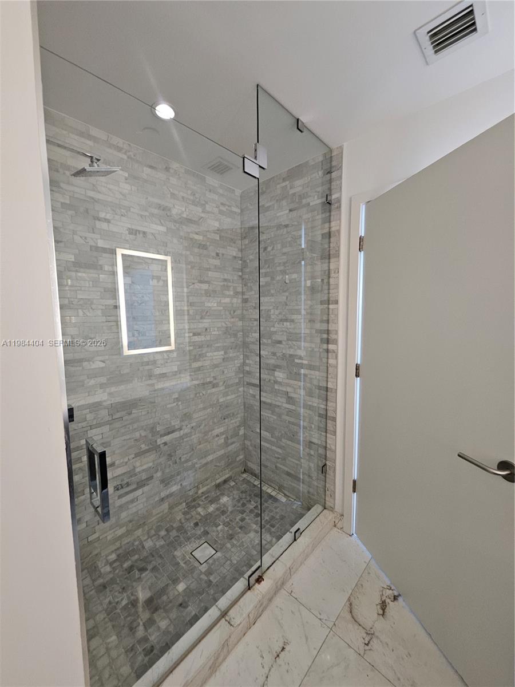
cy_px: 344
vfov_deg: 106.2
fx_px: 258
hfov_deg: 89.9
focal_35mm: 13
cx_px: 258
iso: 200
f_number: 2.2
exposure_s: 1/60
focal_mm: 1.74
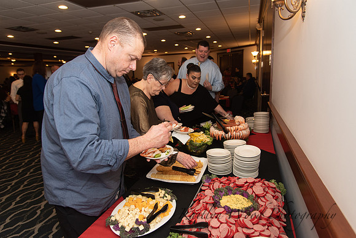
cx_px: 178
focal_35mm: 24
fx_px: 237
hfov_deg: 73.7
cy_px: 119
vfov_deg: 53.2
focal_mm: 24
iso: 800
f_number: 4
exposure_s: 1/200
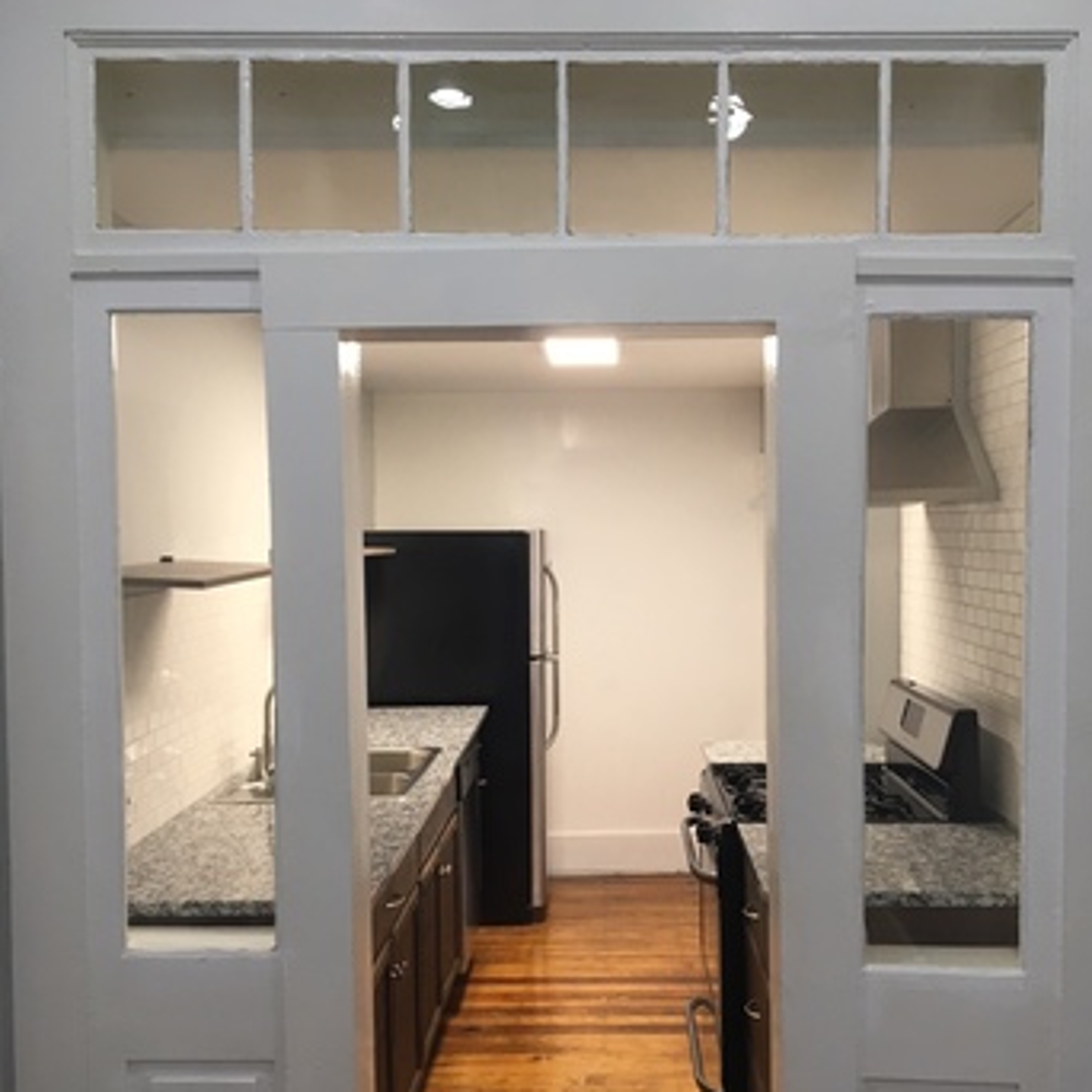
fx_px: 1285
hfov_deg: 46.0
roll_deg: +0.8
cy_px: 610
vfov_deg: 46.0
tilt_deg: -3.5
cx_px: 568
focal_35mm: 36
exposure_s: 1/30
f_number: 2.2
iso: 64
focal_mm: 4.15
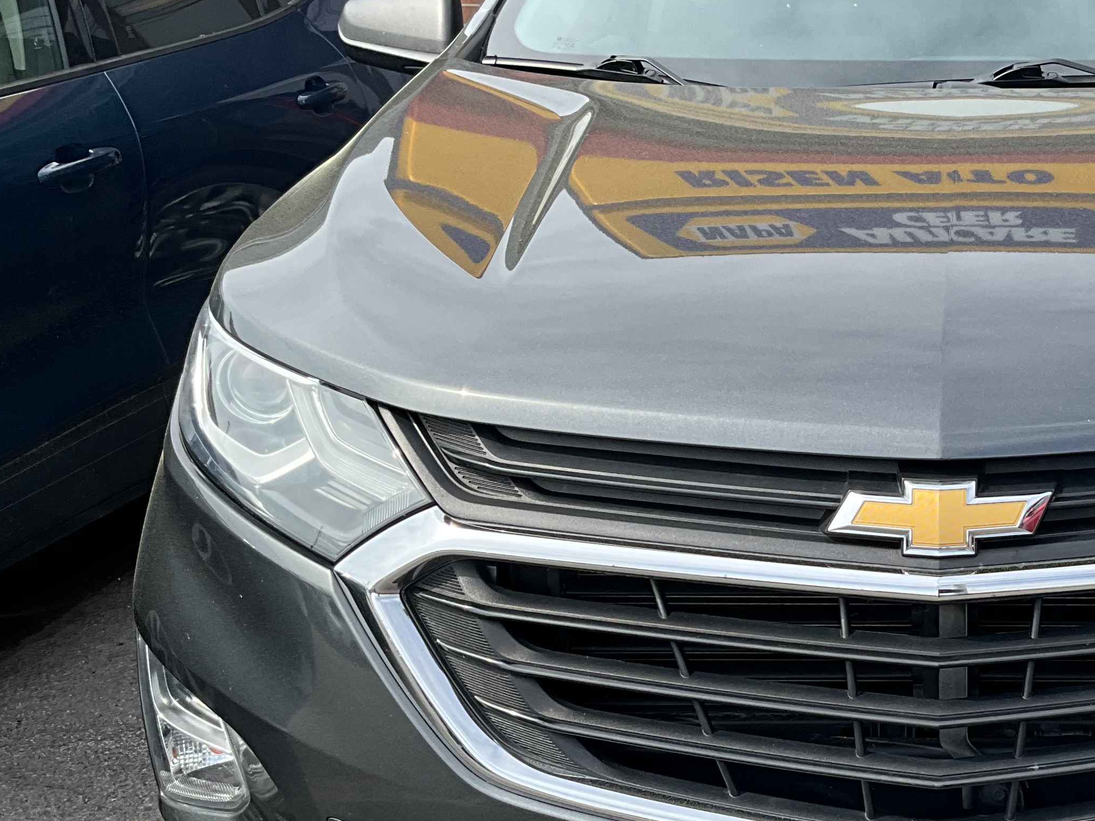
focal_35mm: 57
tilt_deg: -17.0
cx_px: 994
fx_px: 1803
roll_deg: -0.6
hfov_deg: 32.1
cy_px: 489
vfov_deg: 25.6
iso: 25
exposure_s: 1/691
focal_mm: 3
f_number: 1.8
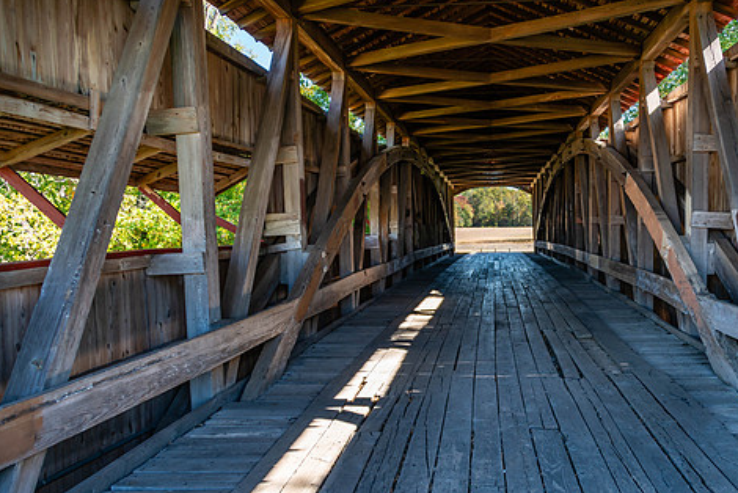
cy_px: 296
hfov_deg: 54.0
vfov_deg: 37.8
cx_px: 448
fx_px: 718
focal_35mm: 35
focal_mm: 28
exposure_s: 1/160
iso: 100
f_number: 3.5
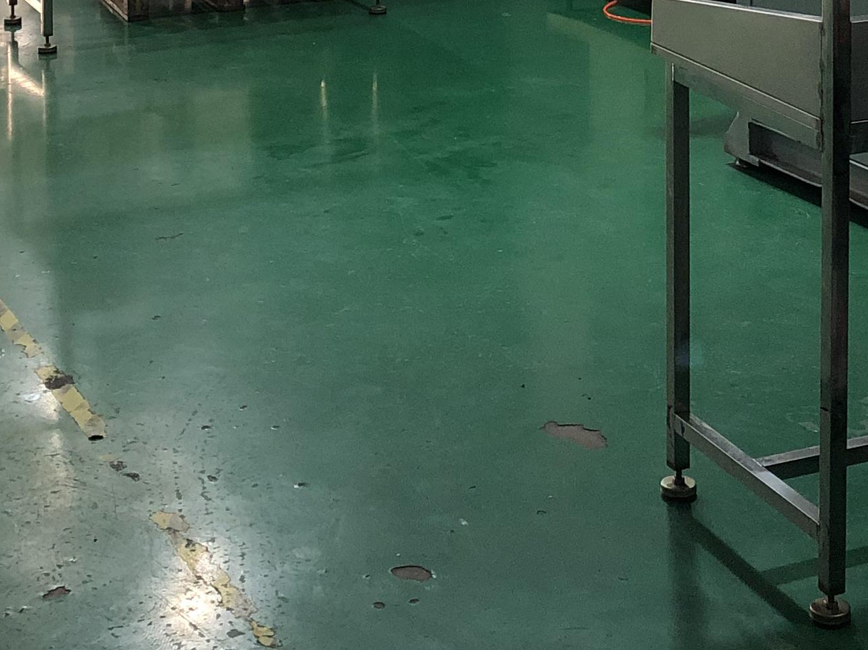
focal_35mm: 87
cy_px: -301
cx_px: 527
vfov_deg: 15.7
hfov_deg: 22.5
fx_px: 2181
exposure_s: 1/20
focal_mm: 4
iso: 40
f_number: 1.8
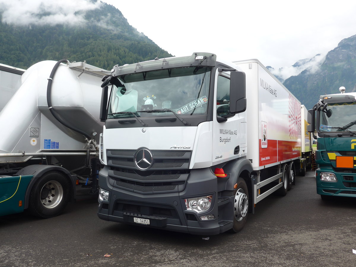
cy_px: 134
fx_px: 298
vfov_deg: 48.2
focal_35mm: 29
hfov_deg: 61.7
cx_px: 178
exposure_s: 1/400
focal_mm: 6
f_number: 2.8
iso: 80
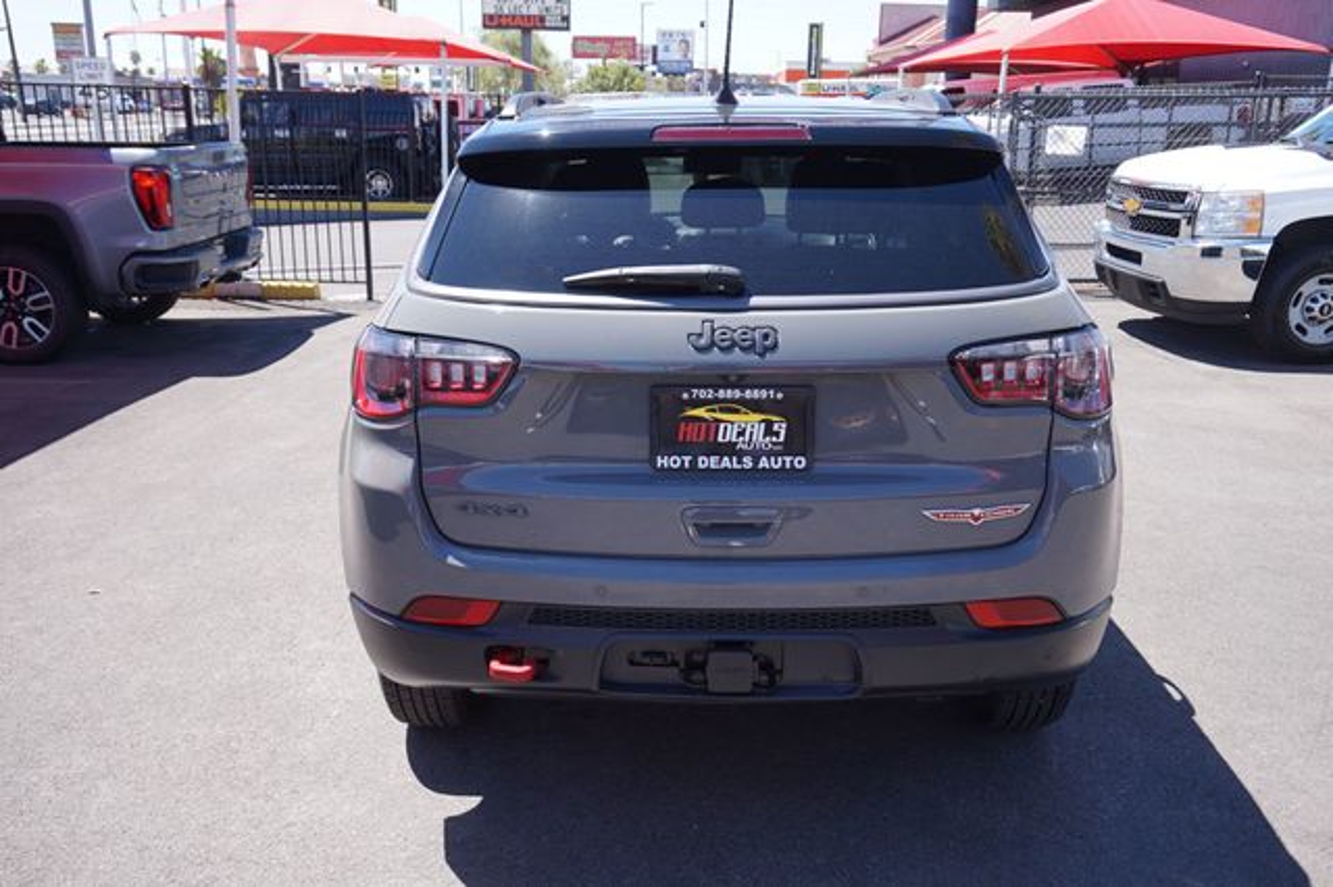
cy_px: 444
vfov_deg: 43.6
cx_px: 666
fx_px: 1110
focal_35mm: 30
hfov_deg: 62.0
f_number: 5.6
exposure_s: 1/200
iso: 100
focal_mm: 20
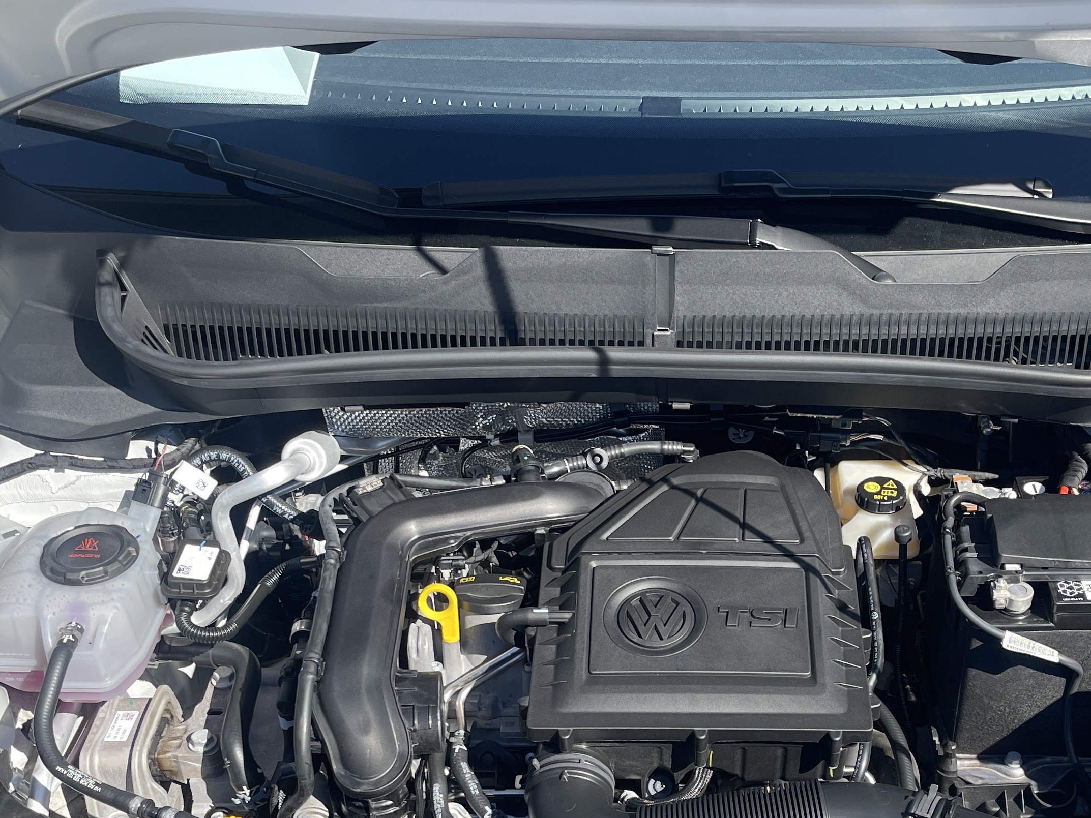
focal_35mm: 47
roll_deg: -1.8
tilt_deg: -39.1
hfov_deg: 40.0
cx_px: 714
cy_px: 642
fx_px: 1481
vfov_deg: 30.2
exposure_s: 1/969
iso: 32
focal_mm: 5.1
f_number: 1.6
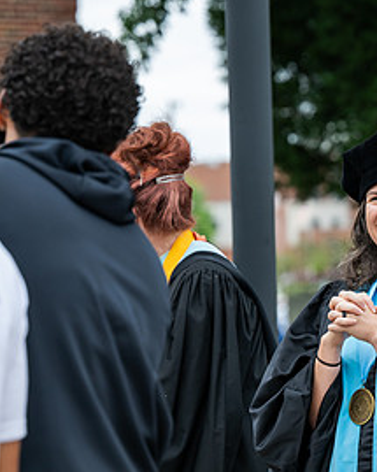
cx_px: 354
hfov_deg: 8.4
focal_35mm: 184
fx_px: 2568
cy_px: 320
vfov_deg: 10.5
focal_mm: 91
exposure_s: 1/800
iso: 400
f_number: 3.2
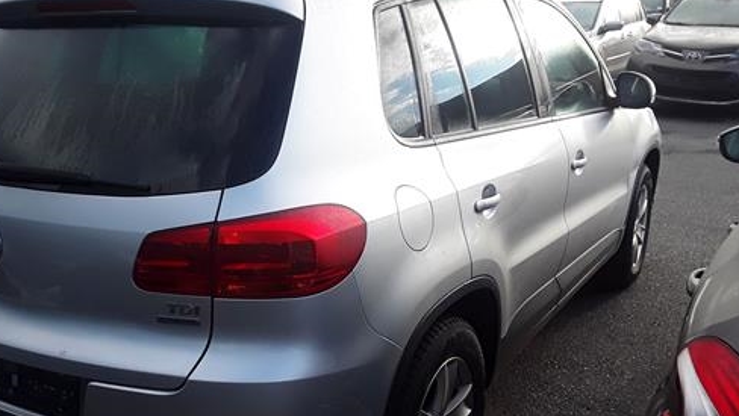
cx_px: 294
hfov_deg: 50.1
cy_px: 275
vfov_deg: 29.5
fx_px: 784
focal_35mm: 40
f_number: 1.9
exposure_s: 1/487
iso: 40
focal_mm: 2.91
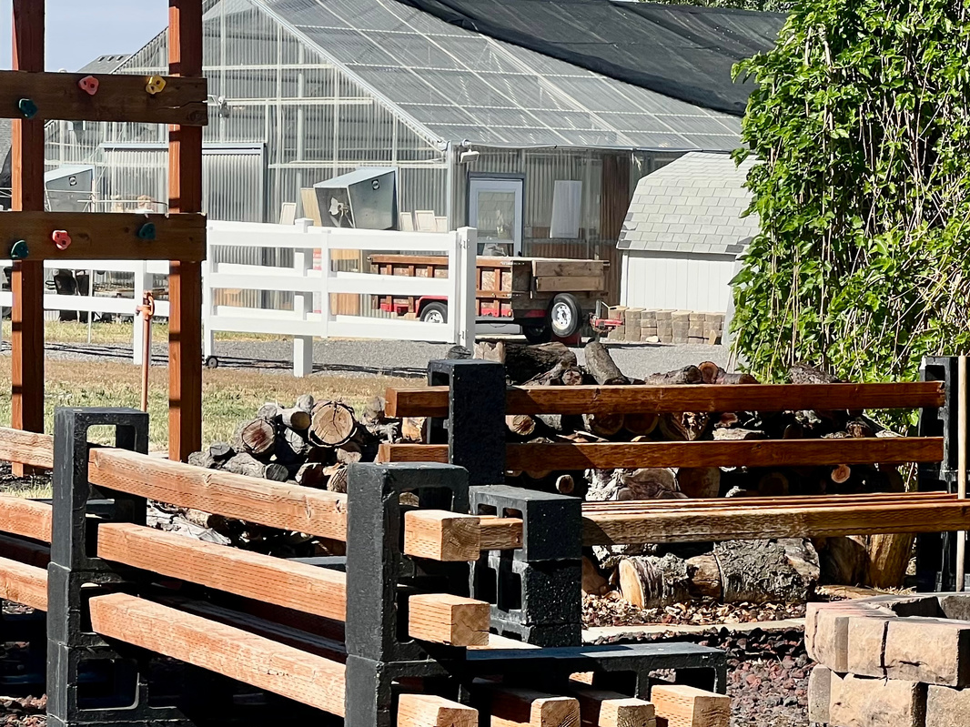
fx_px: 4146
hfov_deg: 13.3
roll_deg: -1.3
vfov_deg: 10.0
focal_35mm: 148
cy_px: 535
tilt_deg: -4.9
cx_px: 648
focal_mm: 9
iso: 32
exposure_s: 1/661
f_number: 2.8
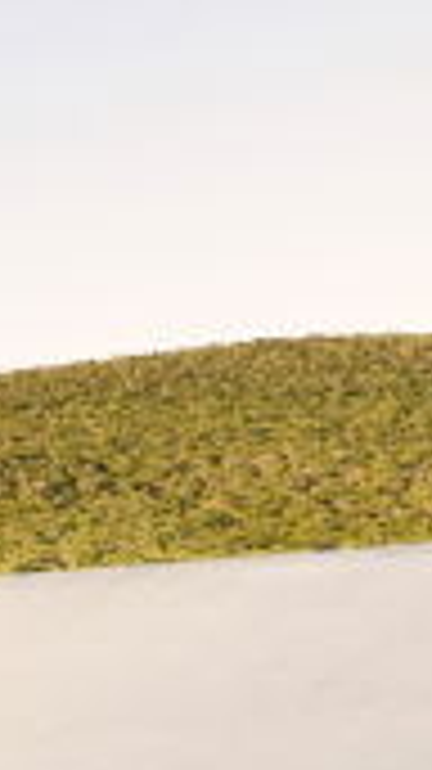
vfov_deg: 21.9
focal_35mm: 88
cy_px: 993
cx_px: -1260
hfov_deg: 8.2
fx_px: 1795
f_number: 5.6
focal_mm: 14
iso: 320
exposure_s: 1/250
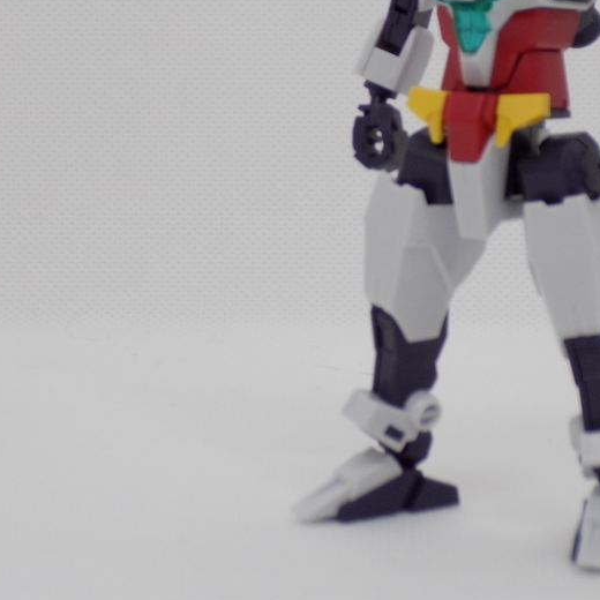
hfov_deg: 16.4
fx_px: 2079
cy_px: 201
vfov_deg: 16.4
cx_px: 418
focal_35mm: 106
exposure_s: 1/60
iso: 80
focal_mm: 9.3
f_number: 3.9
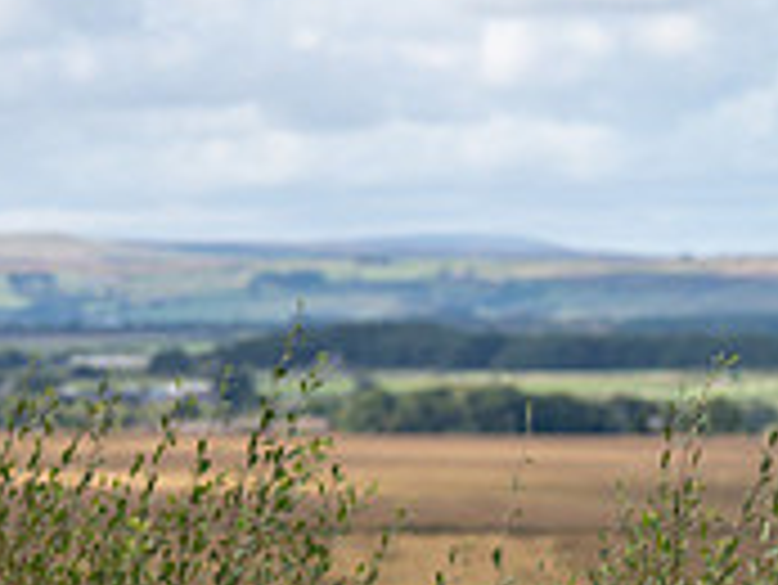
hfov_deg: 5.8
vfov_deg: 4.4
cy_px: 367
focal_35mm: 339
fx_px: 7624
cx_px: -508
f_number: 4
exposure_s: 1/800
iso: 100
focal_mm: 105
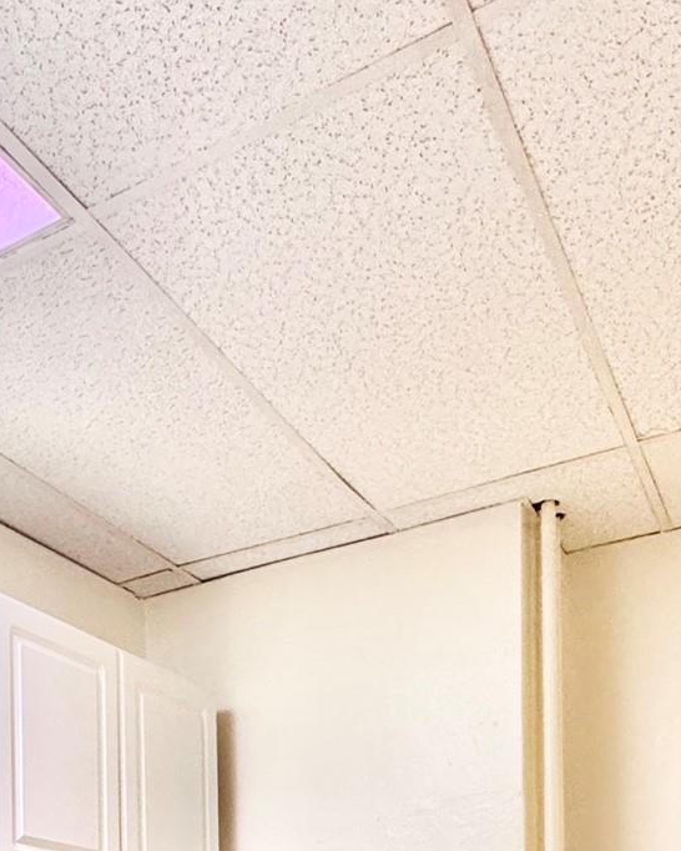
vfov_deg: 37.5
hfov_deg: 35.7
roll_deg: +0.6
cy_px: 935
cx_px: 173
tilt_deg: +3.6
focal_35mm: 41
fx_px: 1032
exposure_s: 1/60
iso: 250
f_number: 2.2
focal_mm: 2.22
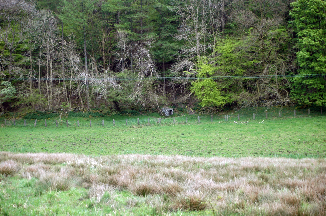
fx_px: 679
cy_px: 108
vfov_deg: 18.1
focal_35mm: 75
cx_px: 163
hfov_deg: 27.0
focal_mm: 50
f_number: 5.6
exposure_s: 1/90
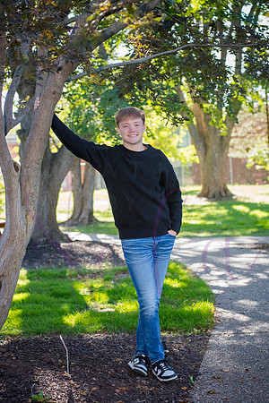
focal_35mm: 80
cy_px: 202
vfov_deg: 25.4
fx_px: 897
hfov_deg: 17.1
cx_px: 134
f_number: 5
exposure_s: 1/320
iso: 800
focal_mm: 80
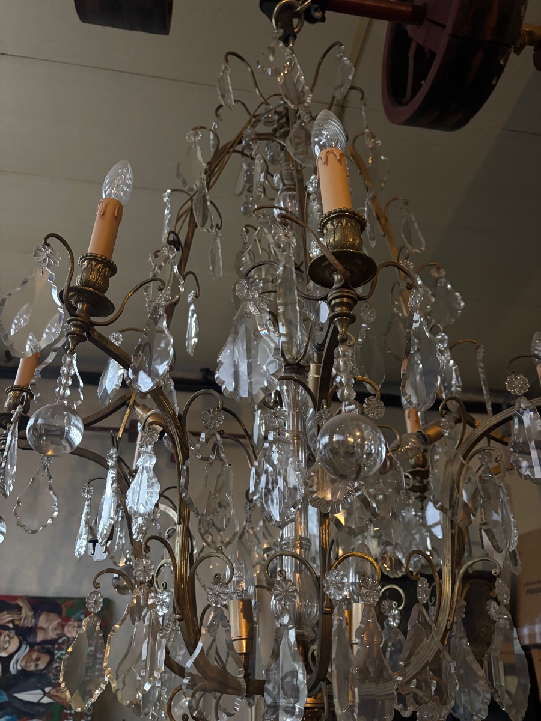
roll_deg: -0.7
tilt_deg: +25.6
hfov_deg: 53.1
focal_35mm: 26
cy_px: 360
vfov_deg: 67.3
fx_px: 542
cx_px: 270
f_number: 1.6
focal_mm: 5.96
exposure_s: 1/50
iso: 500
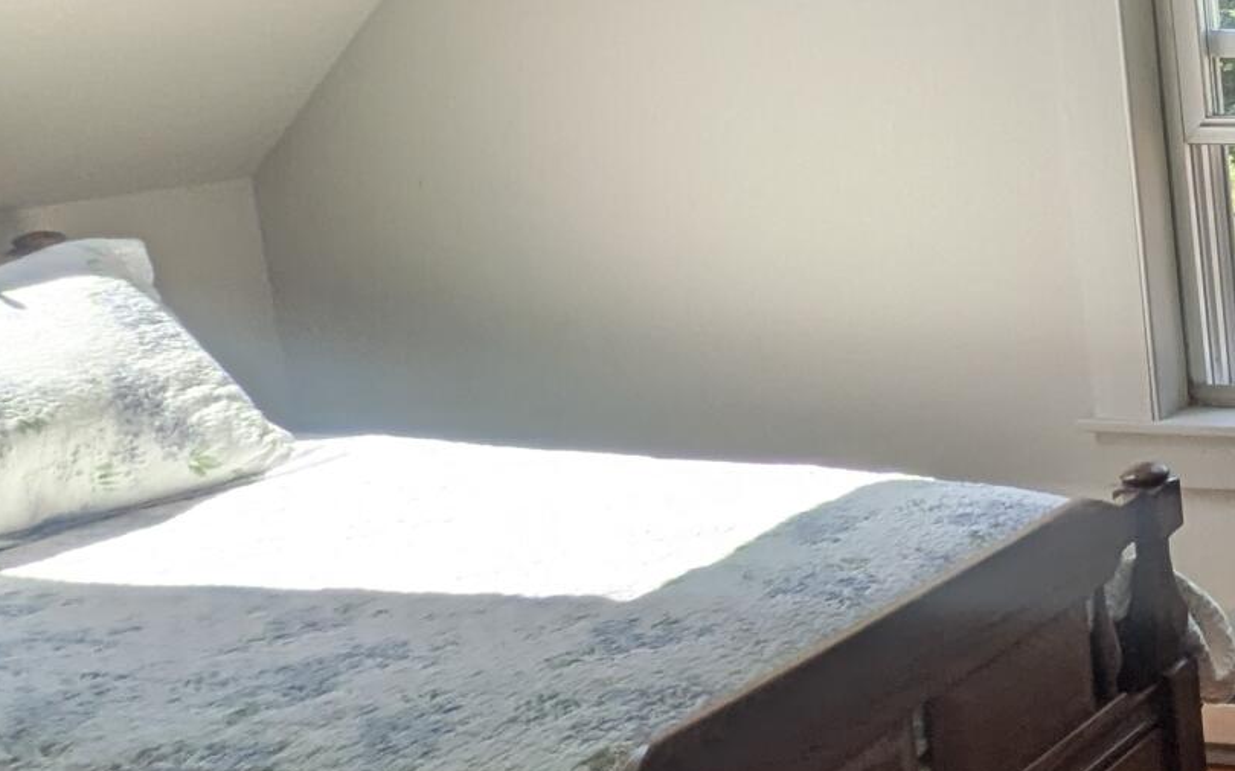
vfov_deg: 23.4
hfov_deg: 28.2
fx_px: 1851
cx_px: 1718
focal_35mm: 55
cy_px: 239
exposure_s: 1/266
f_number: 2.2
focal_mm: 1.83
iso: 47
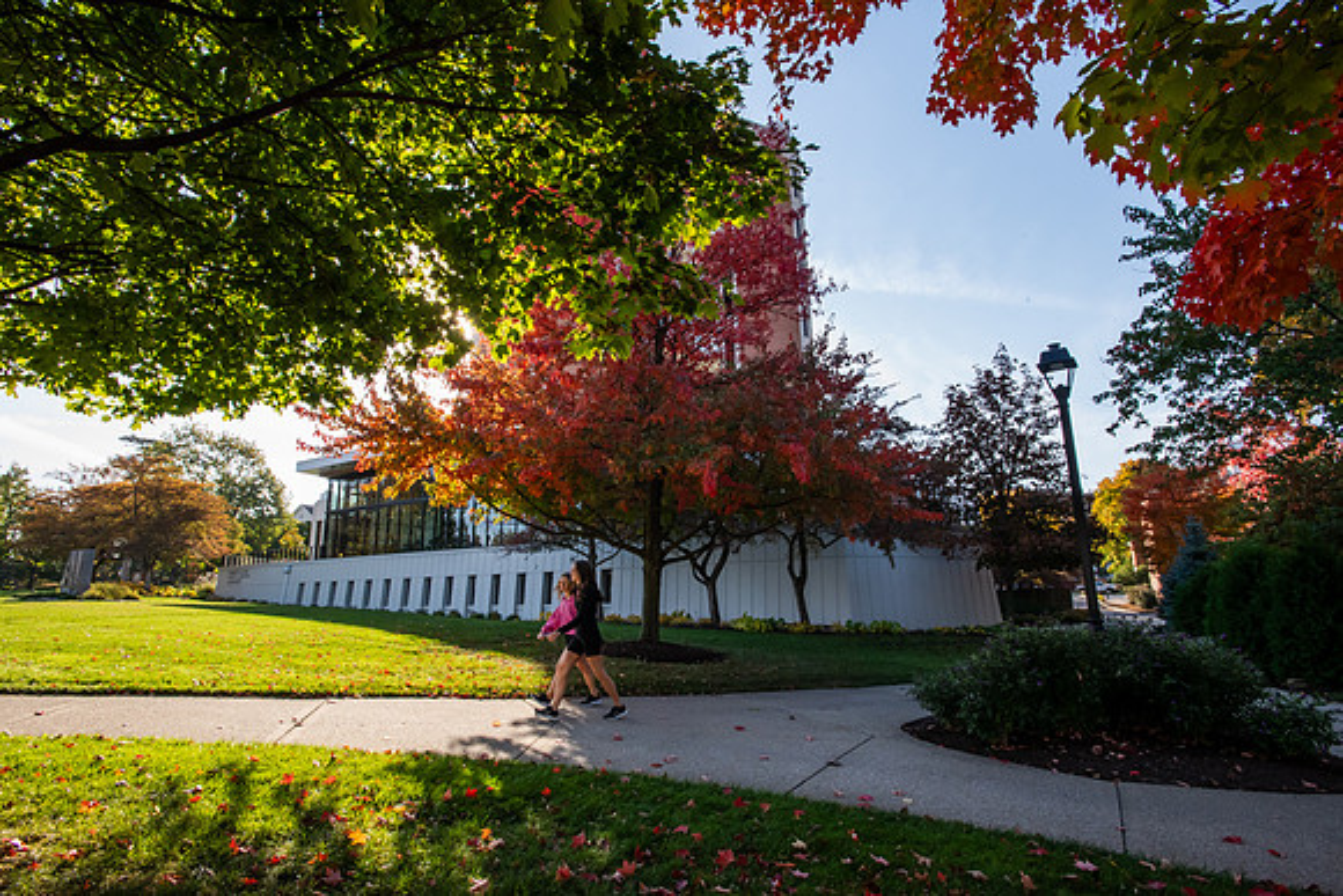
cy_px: 448
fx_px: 709
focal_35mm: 19
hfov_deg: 86.9
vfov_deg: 64.6
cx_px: 672
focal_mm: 19
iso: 800
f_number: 18
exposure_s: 1/125
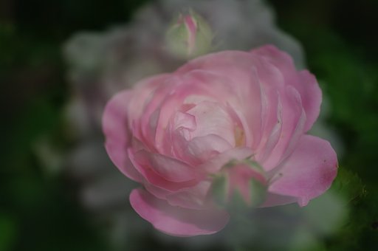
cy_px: 126
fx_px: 1416
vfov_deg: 10.1
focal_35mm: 135
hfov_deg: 15.2
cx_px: 189
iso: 200
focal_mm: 90
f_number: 2.8
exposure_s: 1/1000
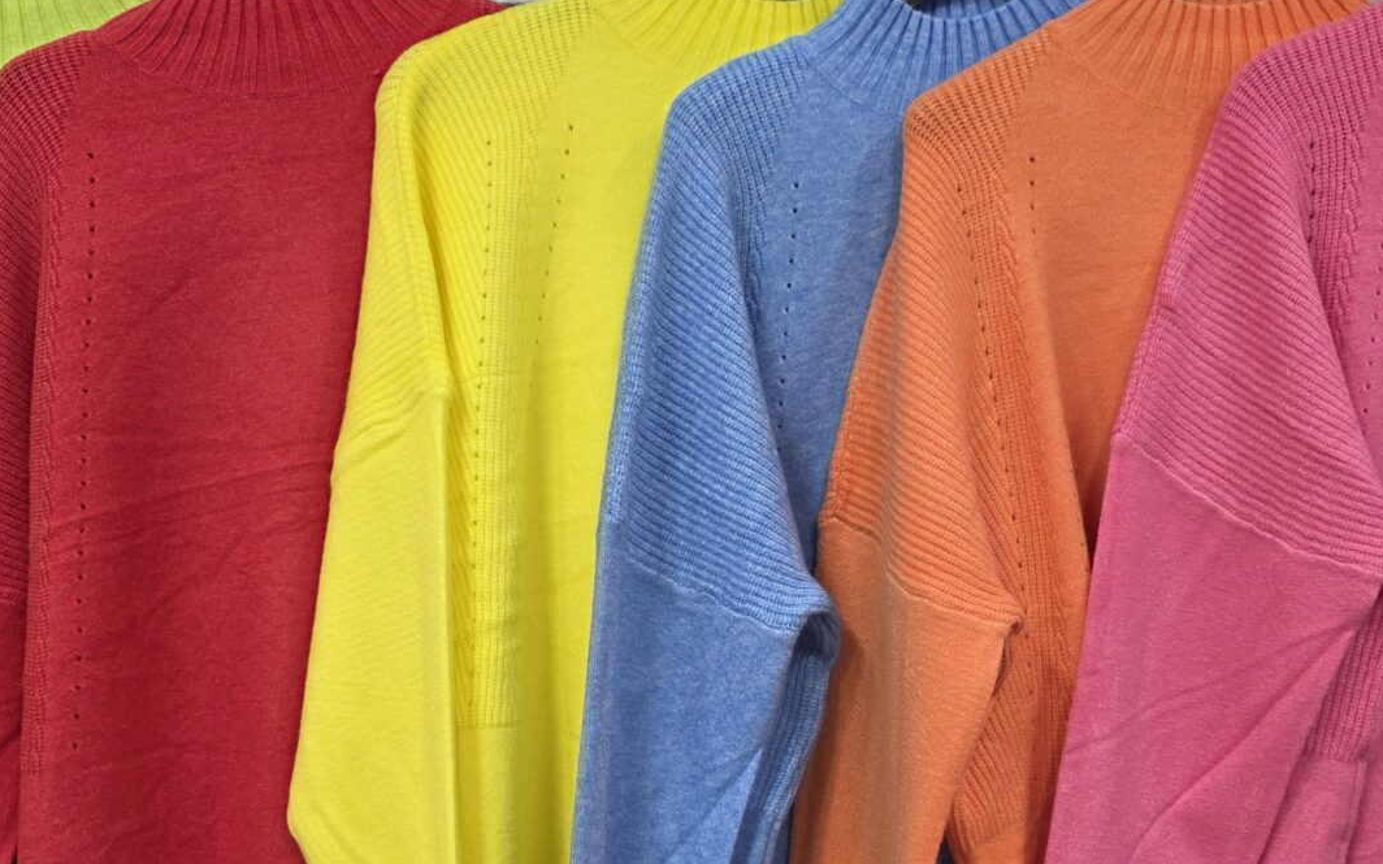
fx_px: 1658
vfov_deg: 29.0
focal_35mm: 44
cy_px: 585
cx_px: 704
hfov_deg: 45.3
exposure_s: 1/100
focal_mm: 6.3
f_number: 1.7
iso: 100
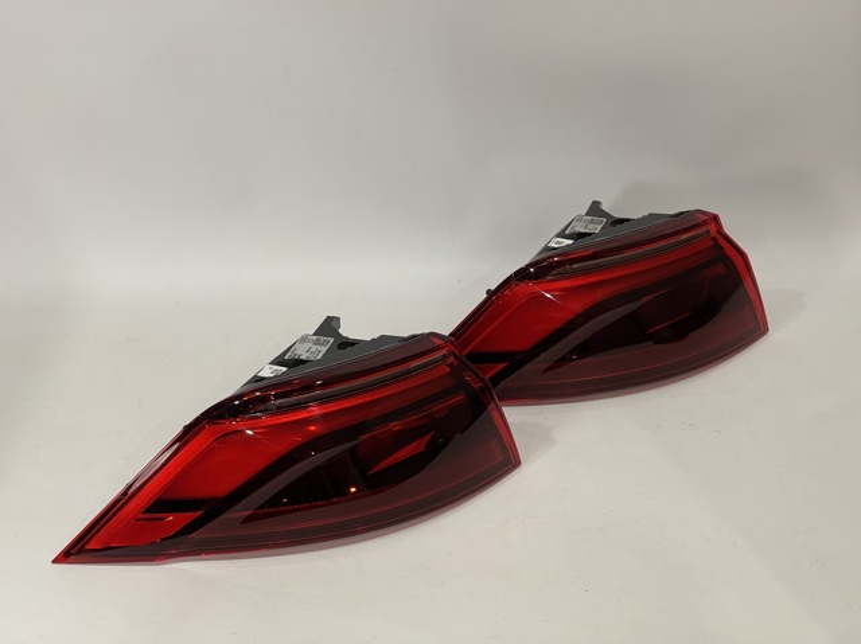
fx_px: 1591
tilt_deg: -36.6
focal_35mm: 64
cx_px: 430
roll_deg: -2.0
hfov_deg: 30.3
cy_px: 322
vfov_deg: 22.9
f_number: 2.2
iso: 125
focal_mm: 7.5
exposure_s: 1/50
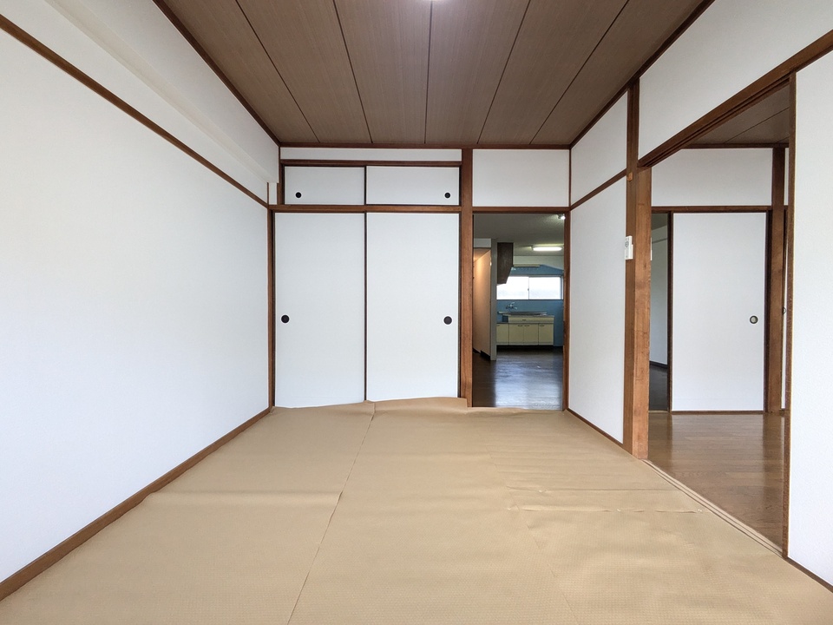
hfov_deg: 102.1
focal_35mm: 14
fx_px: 337
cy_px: 312
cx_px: 416
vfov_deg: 85.7
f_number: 2.2
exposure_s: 1/120
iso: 303
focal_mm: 1.83
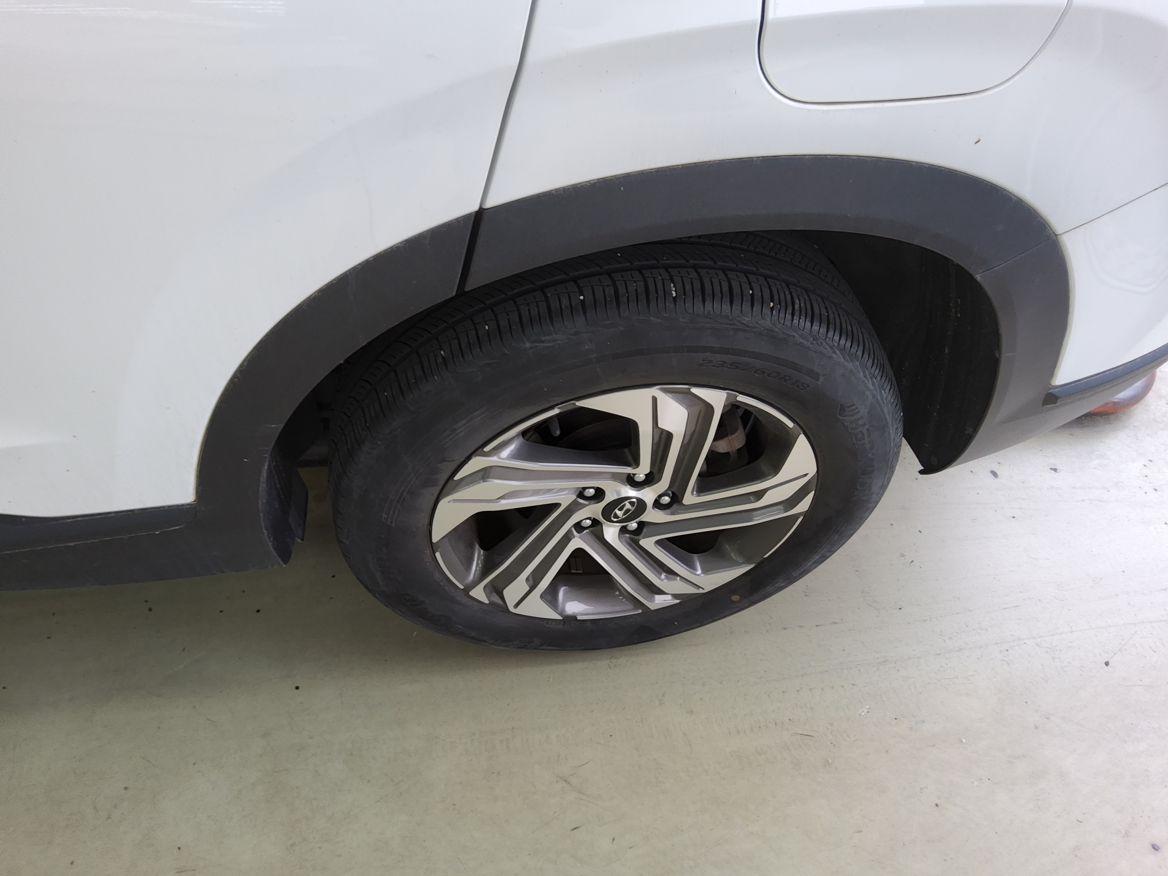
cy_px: 438
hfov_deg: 69.4
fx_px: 844
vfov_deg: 54.9
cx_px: 584
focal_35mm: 25
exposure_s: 1/120
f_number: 2
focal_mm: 3.08
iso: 64
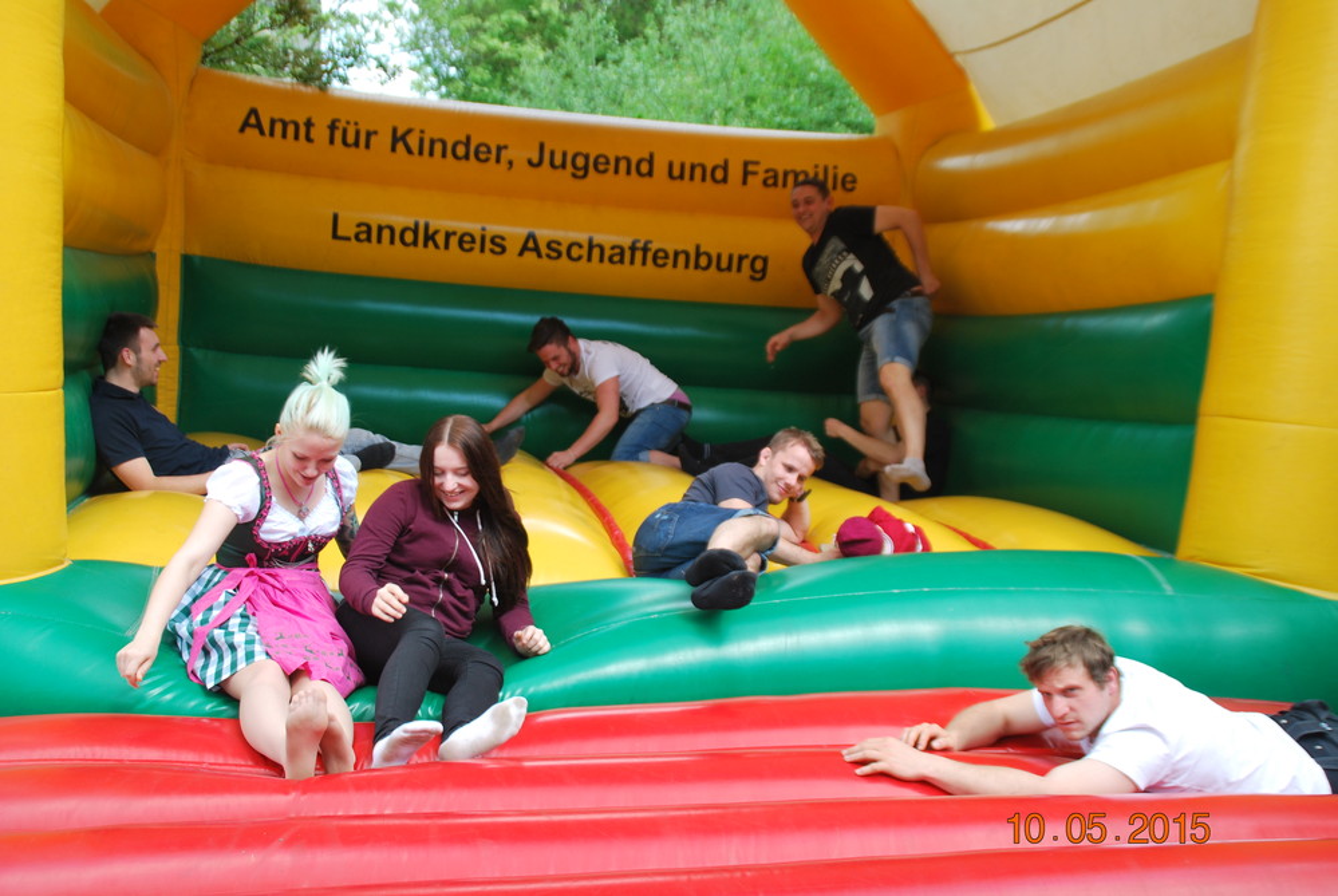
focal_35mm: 42
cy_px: 448
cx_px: 669
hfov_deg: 46.3
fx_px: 1563
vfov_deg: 32.0
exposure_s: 1/125
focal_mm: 28
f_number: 5.6
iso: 160
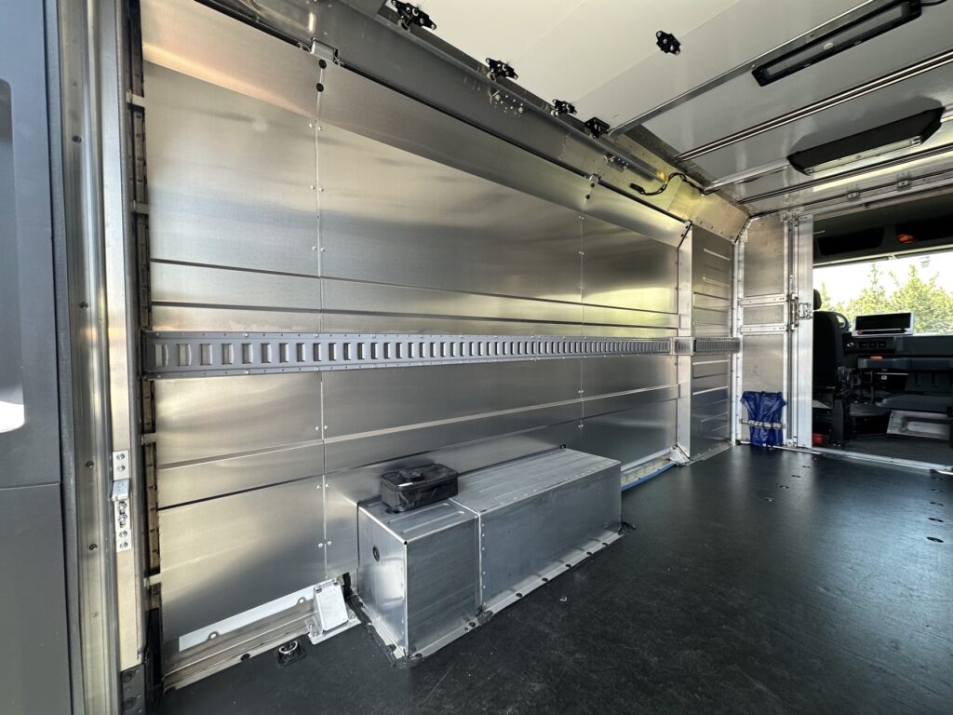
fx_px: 385
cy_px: 358
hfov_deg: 102.1
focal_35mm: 14
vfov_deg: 85.7
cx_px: 476
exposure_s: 1/99
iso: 80
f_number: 2.2
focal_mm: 2.22
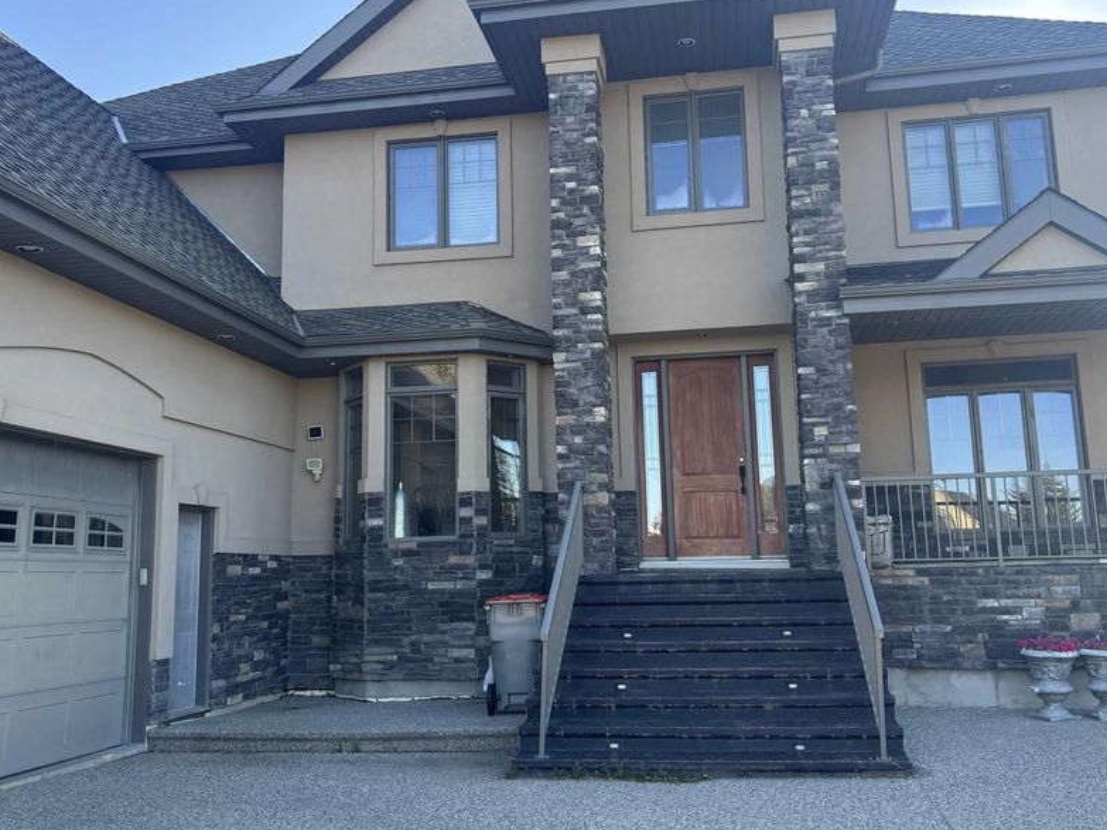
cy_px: 387
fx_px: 1087
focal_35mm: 34
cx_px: 550
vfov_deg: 41.8
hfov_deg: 54.0
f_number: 1.6
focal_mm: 5.96
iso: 50
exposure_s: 1/382
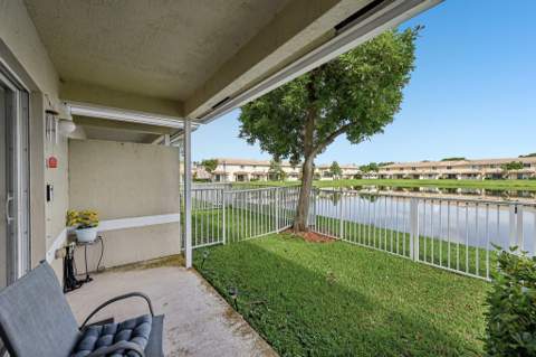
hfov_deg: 104.3
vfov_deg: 81.1
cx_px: 268
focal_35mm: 14
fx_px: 208
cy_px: 178
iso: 1250
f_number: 8
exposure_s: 1/2000
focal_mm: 14
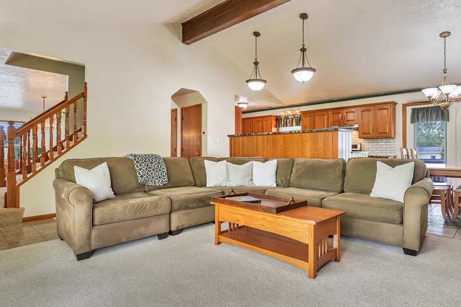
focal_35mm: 21
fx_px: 269
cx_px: 242
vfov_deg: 59.5
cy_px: 149
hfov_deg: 81.2
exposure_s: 1/40
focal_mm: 16
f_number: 4
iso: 400
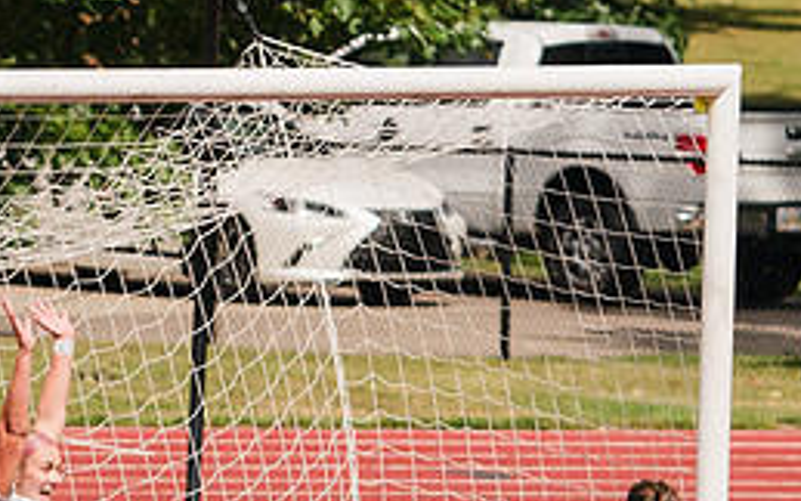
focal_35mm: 1012
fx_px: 22097
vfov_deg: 1.3
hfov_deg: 2.1
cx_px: -96
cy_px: 725
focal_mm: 268
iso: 200
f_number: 5.6
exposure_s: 1/1600
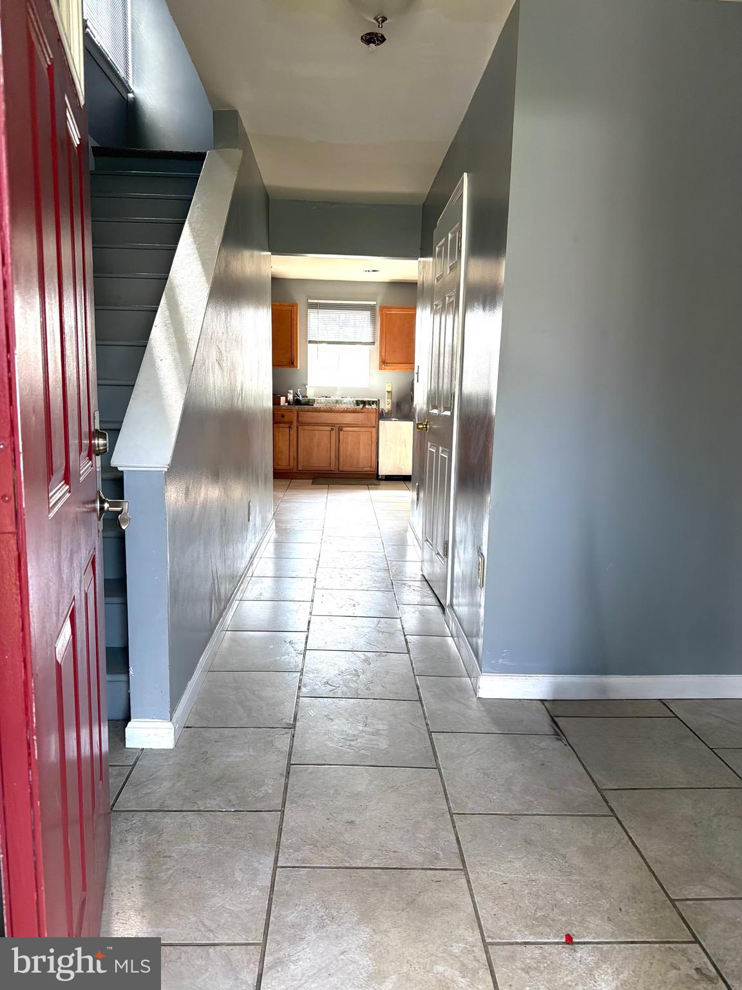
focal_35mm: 24
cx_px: 371
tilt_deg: -9.1
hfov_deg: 56.8
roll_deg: -2.6
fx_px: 686
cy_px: 495
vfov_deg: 71.6
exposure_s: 1/223
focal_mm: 6.76
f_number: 1.78
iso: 160
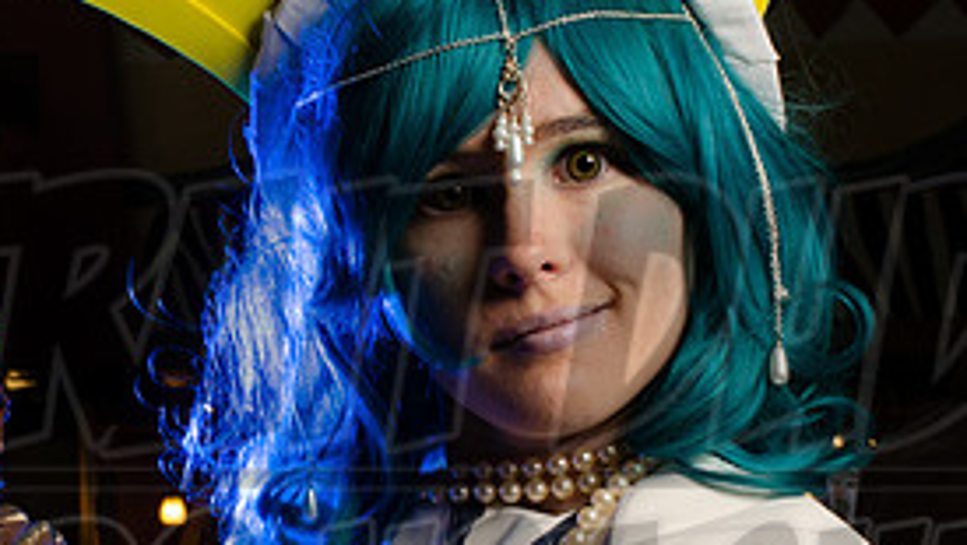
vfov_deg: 8.7
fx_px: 3566
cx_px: 271
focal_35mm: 139
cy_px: 397
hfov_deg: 15.4
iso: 200
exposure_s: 1/15
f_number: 22
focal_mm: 42
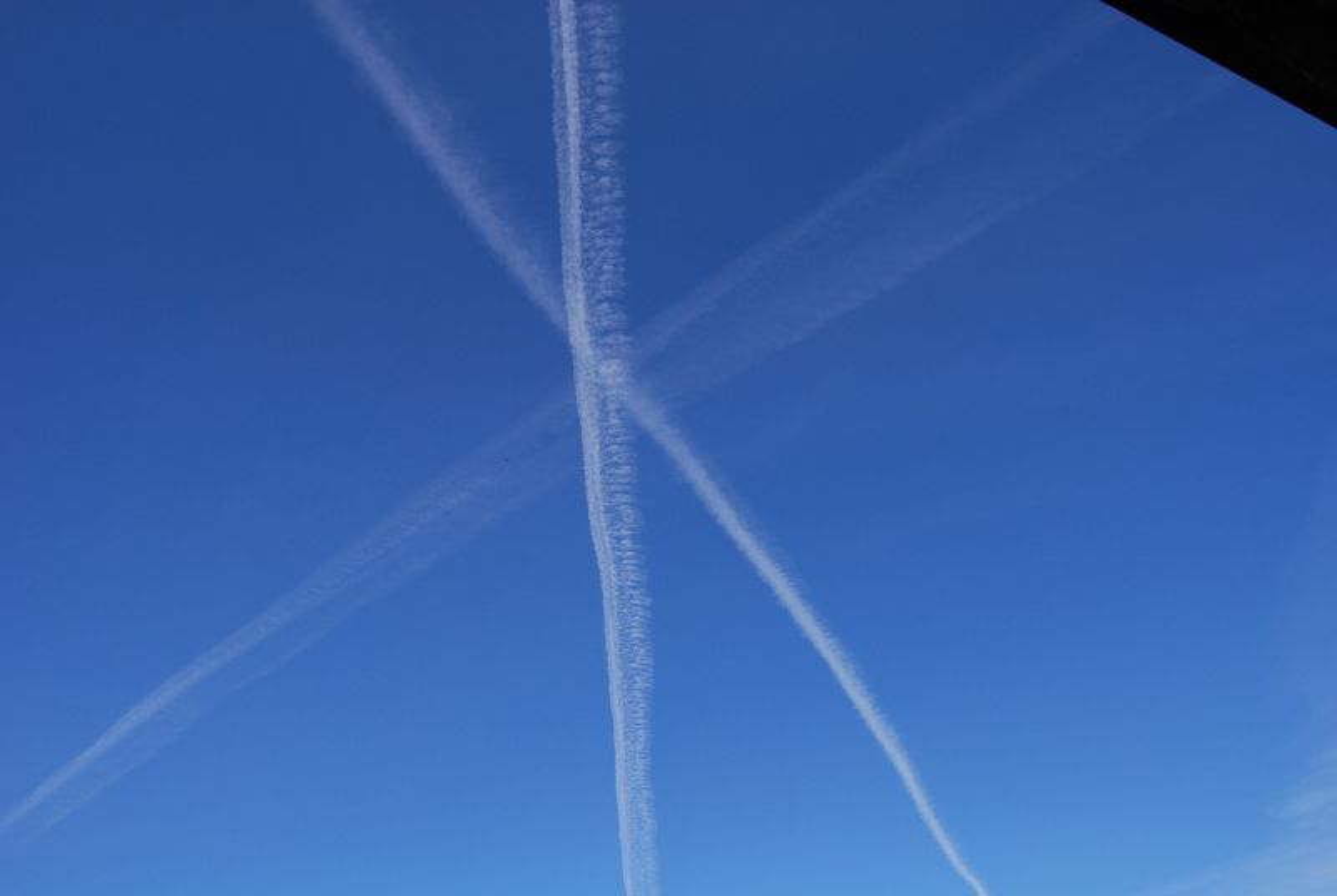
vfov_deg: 48.1
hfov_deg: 67.3
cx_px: 668
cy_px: 448
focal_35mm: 27
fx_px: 1004
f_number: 8
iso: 100
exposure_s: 1/250
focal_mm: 18
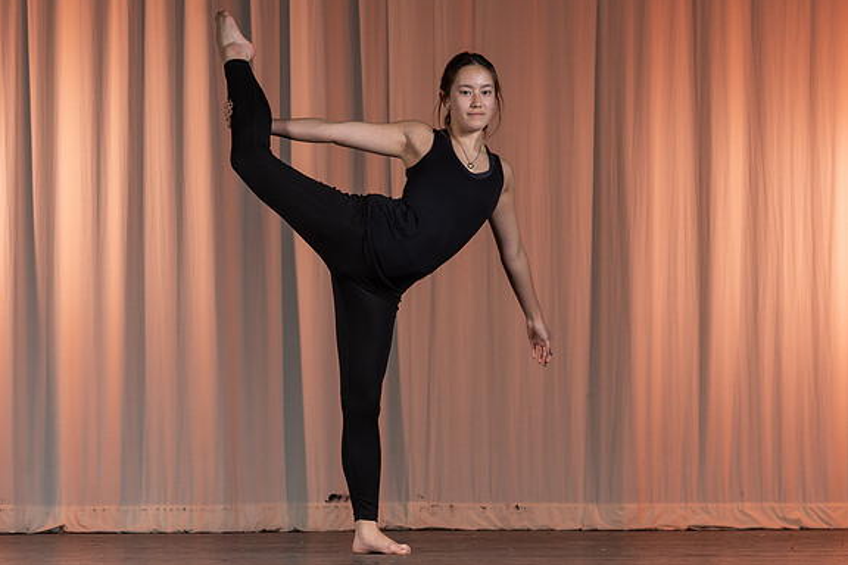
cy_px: 310
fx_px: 3274
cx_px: 449
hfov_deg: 14.8
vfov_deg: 9.9
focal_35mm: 139
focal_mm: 85
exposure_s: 1/160
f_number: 6.3
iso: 125
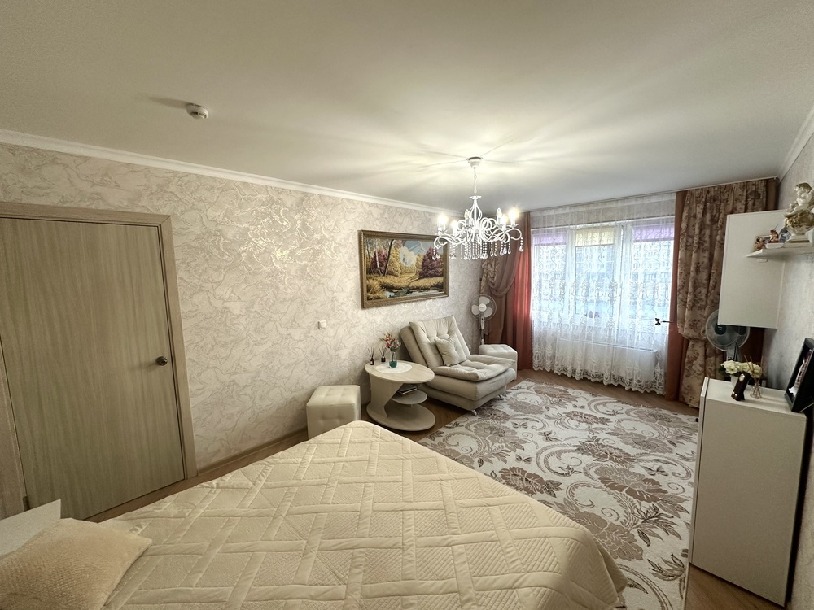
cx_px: 407
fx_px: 329
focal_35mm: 14
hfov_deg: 102.1
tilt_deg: -7.1
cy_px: 305
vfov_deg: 85.7
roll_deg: +0.7
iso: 160
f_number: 2.2
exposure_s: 1/99
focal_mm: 2.22
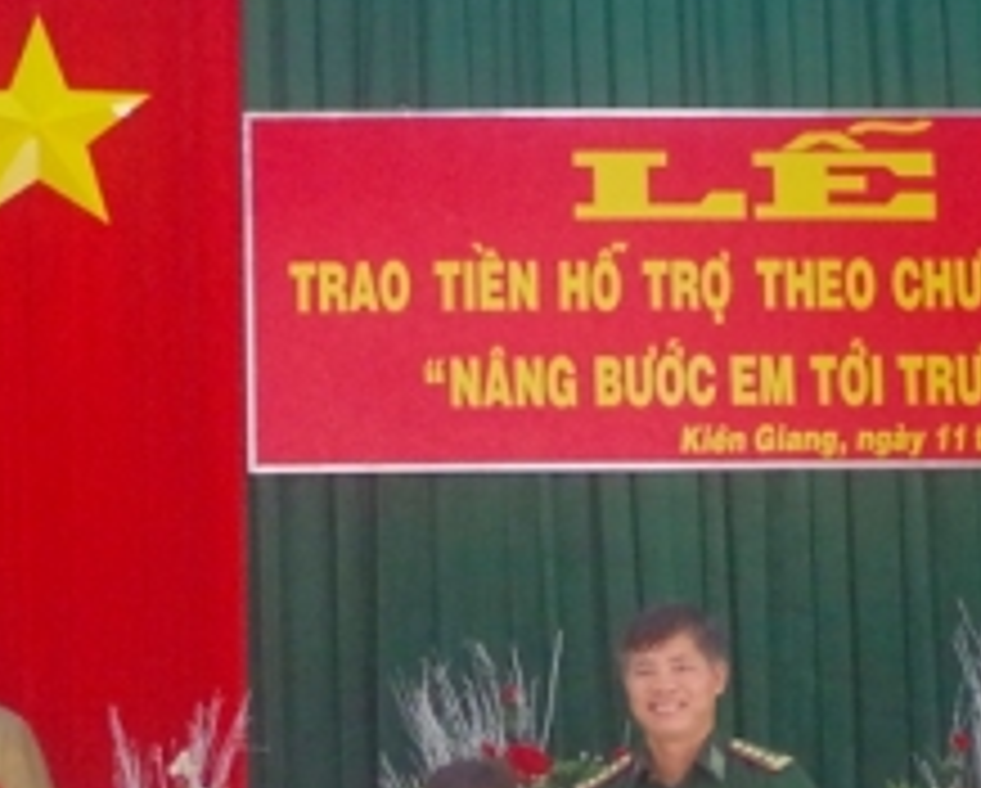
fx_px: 2675
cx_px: 369
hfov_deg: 20.7
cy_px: 738
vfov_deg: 16.5
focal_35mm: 92
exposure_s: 1/160
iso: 6400
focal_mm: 26.25
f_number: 5.6
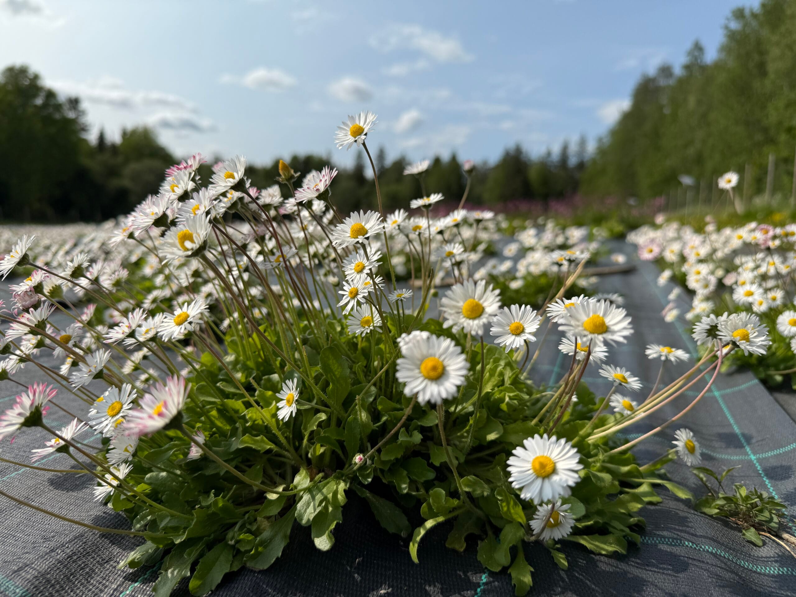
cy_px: 298
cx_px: 398
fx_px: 552
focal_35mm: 24
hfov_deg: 71.6
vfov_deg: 56.8
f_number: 1.78
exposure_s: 1/7353
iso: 80
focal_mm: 6.76
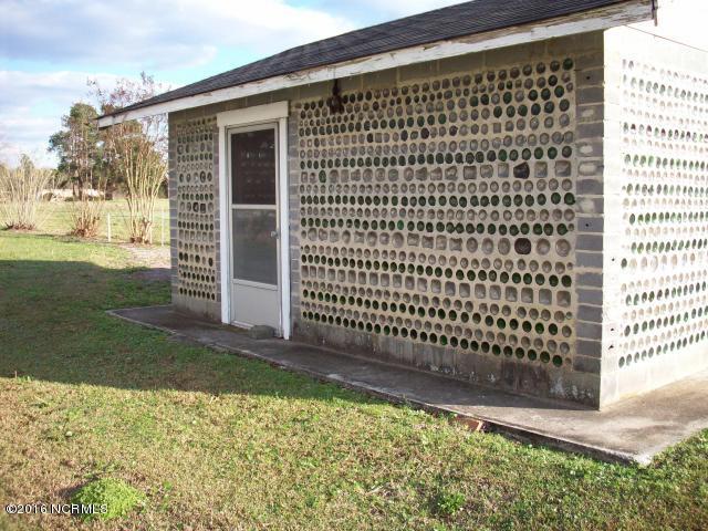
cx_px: 354
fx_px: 757
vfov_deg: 38.7
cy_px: 266
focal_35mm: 37
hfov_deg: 50.1
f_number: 2.8
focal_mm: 6.2
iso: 80
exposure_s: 1/311
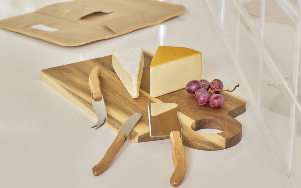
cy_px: 91
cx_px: 150
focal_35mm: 87
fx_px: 714
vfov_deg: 15.0
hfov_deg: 23.8
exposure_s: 1/1.59
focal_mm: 85
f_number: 16
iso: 640
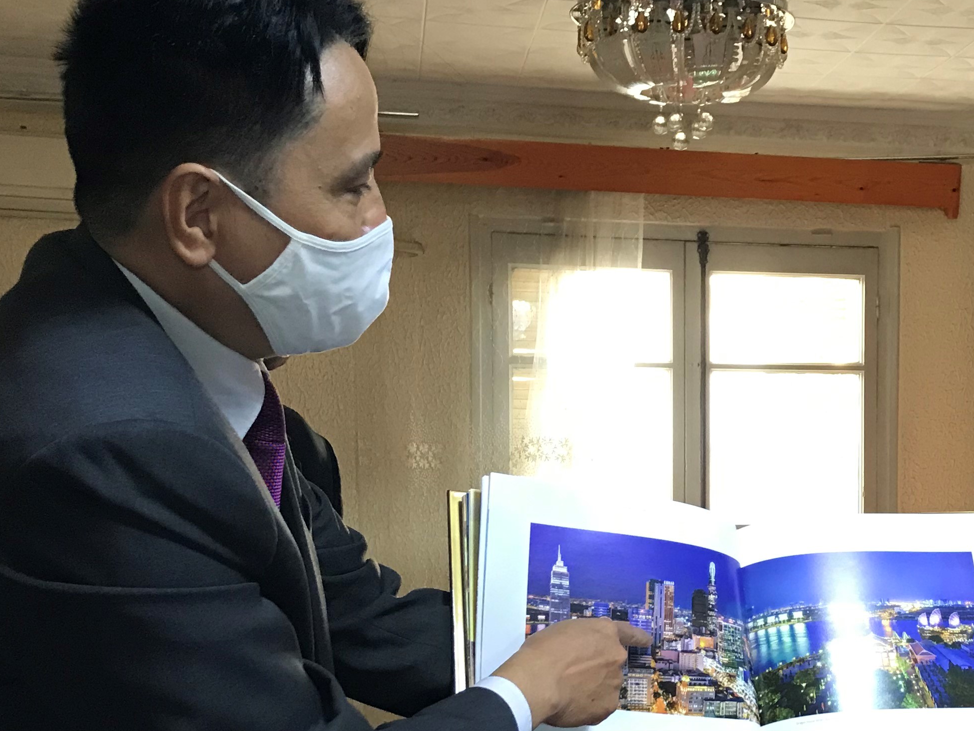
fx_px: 1632
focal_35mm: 58
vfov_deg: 25.1
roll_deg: +0.5
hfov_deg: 32.4
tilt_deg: +0.6
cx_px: 759
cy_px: 494
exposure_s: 1/17
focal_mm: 3.99
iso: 64
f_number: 1.8
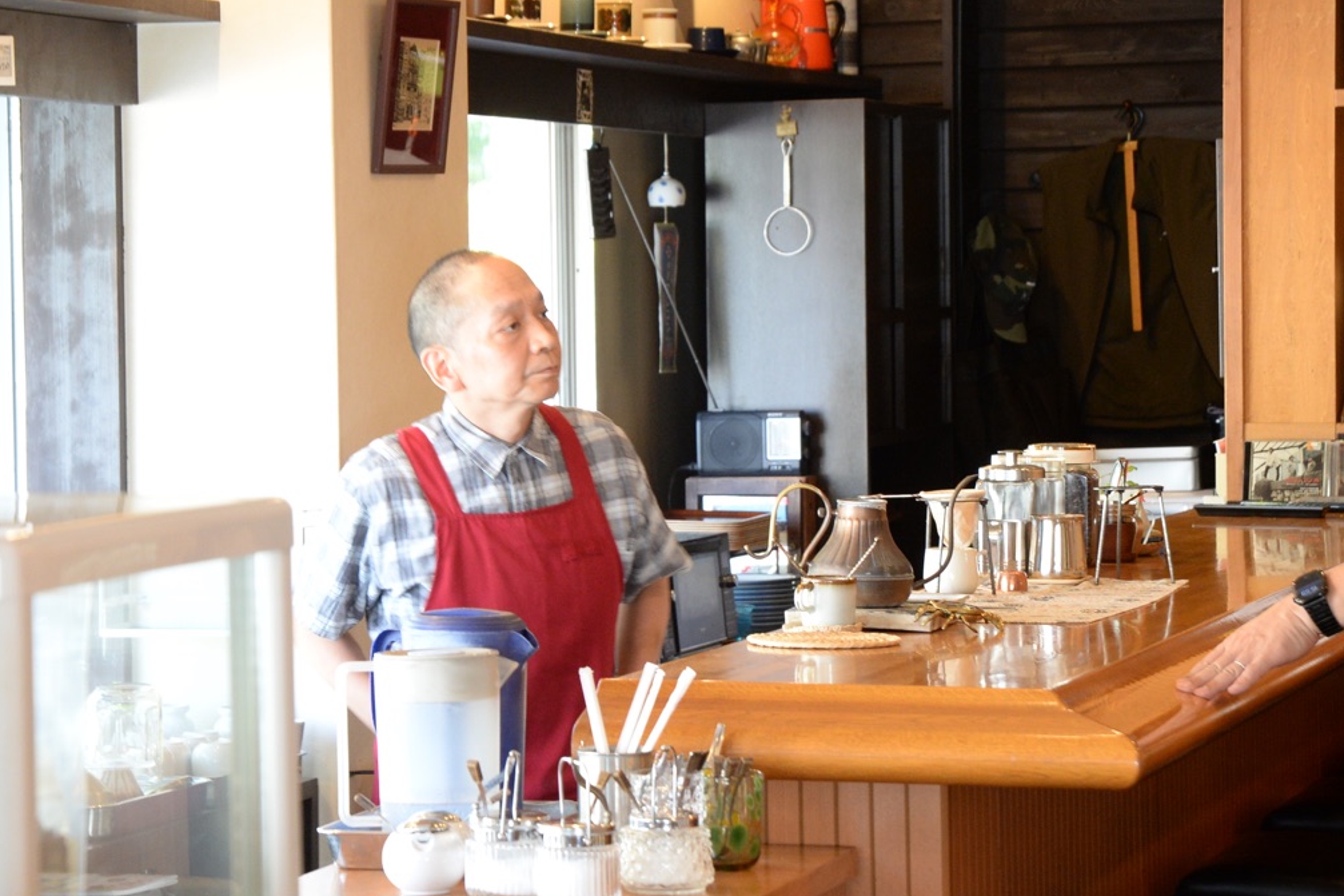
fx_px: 5039
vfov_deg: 10.2
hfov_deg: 15.2
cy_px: 431
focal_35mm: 135
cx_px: 519
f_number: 9
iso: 2500
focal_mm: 85
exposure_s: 1/30
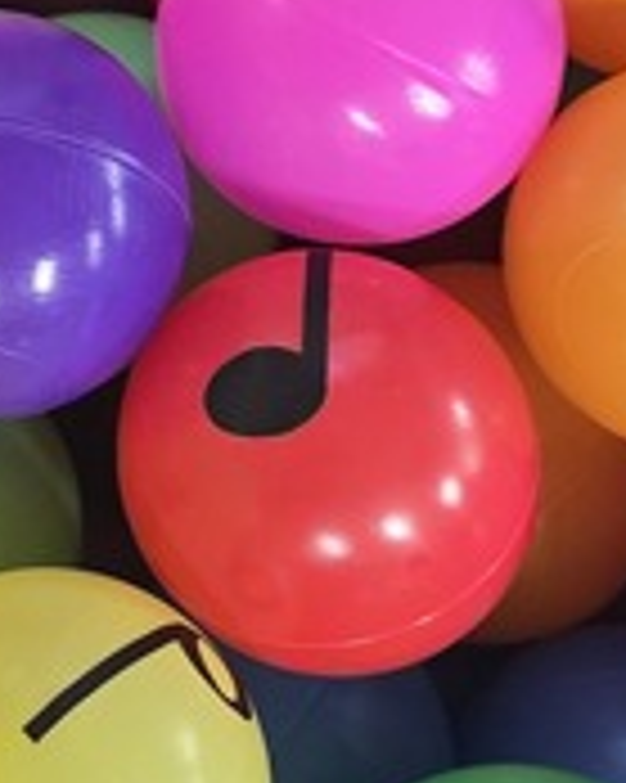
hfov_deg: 11.2
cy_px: -176
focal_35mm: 132
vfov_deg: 14.1
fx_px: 3060
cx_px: -320
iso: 640
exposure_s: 1/60
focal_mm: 6.3
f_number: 1.7
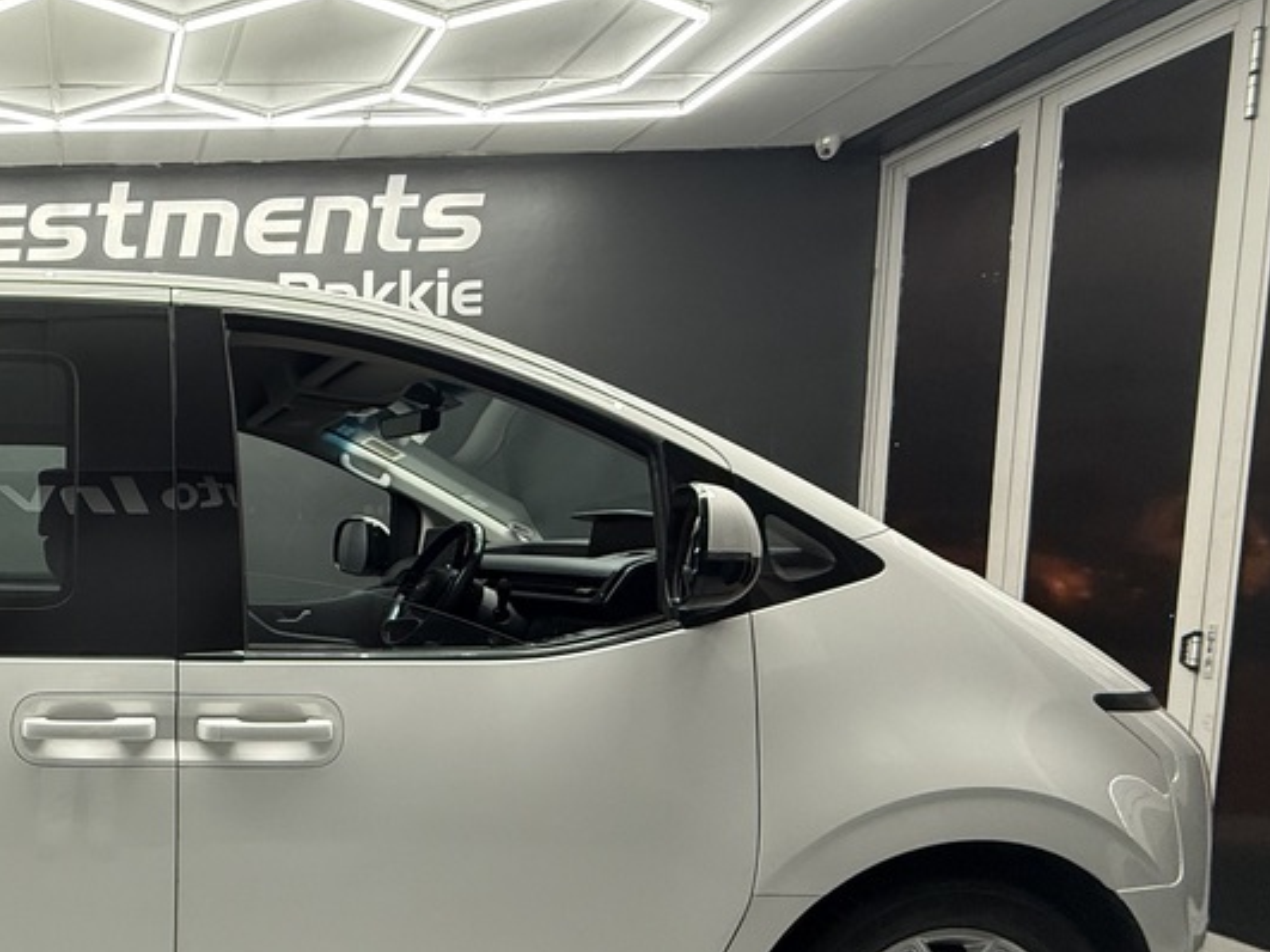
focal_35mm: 27
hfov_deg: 54.6
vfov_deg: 50.2
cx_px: 72
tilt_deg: -5.4
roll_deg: +0.8
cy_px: 653
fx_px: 990
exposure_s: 1/100
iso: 320
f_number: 2.2
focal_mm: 2.22
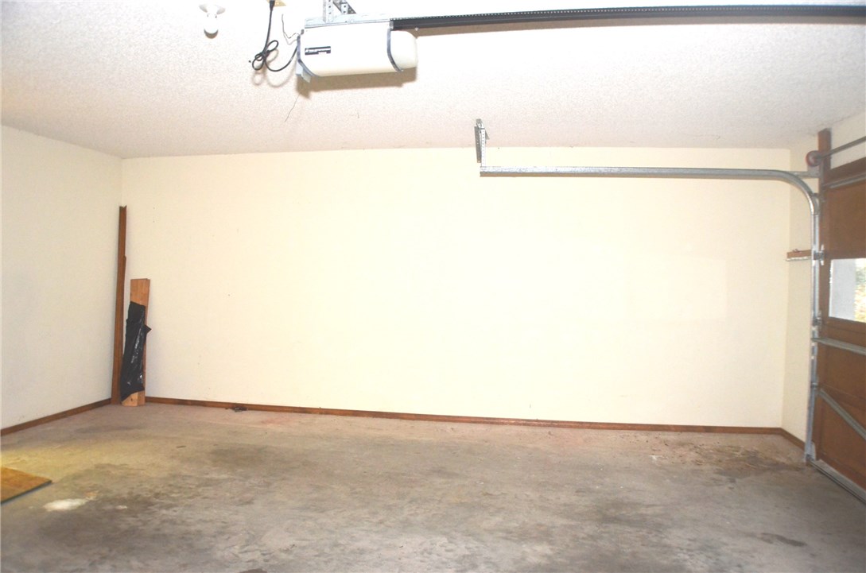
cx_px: 433
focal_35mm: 33
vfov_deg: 39.8
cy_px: 286
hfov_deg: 57.3
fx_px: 792
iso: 800
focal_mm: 22
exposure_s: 1/60
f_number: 4
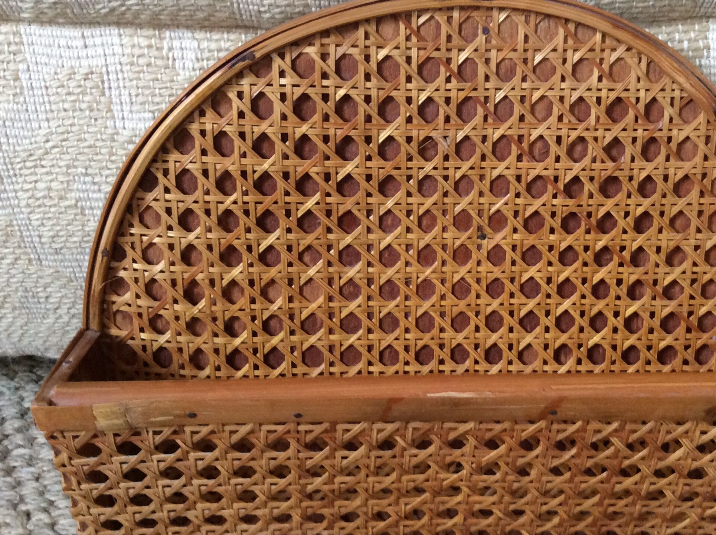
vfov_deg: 33.5
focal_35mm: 43
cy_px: 256
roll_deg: +0.3
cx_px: 438
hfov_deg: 43.6
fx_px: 888
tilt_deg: -34.7
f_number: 2.4
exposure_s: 1/25
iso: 125
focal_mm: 3.3
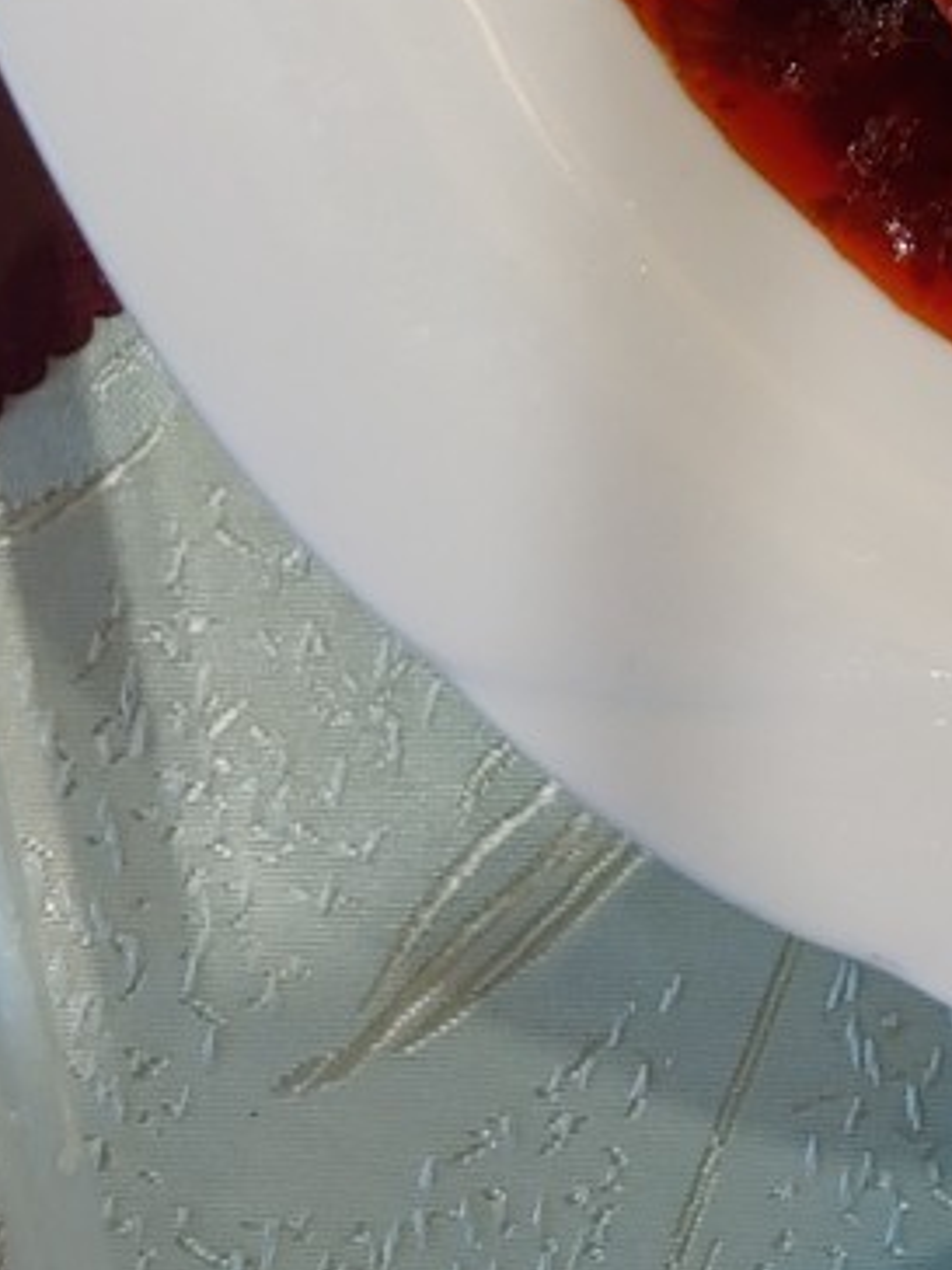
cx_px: 1517
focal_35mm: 88
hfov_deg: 15.2
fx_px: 3227
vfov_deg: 18.6
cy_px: -834
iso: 150
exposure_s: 1/40
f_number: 1.5
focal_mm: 4.23
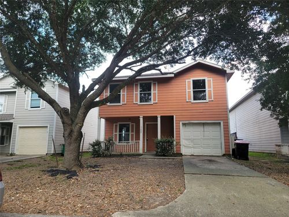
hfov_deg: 71.6
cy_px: 108
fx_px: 200
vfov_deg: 56.8
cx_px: 144
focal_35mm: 24
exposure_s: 1/186
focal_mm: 6.7
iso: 16
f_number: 1.8
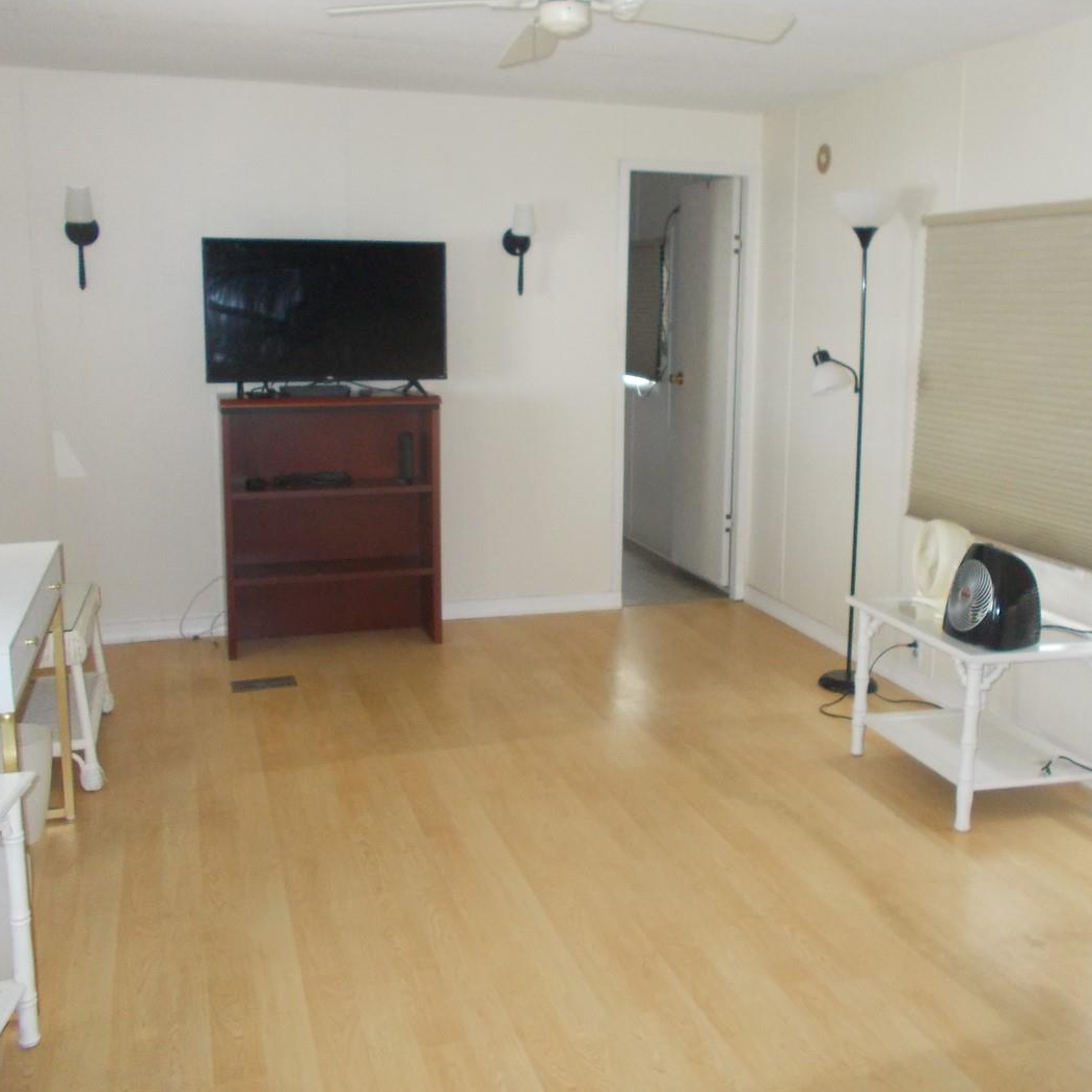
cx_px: 584
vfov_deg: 47.1
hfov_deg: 47.2
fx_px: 1249
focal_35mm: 35
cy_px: 484
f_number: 3.2
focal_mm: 4.6
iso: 280
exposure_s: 1/25
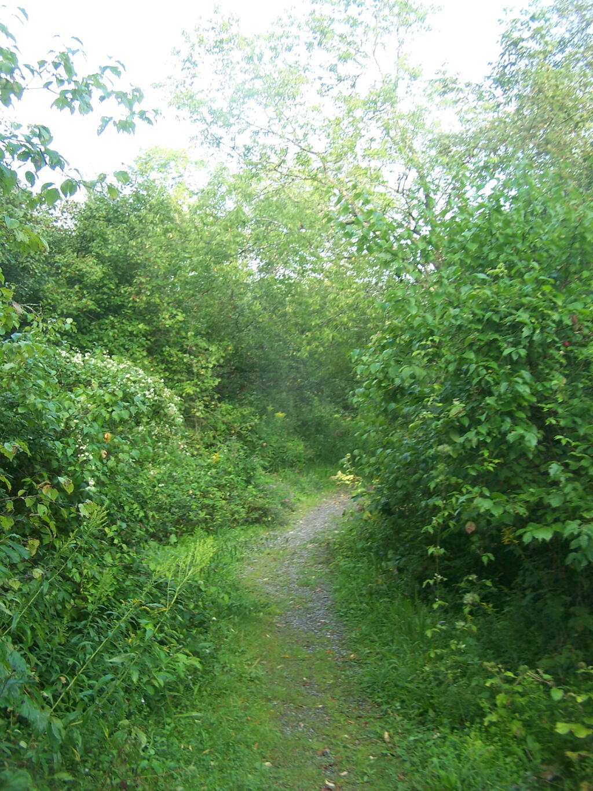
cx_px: 296
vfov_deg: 49.0
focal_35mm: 38
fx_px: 868
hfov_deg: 37.7
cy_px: 396
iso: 80
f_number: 2.8
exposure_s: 1/80
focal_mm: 6.3
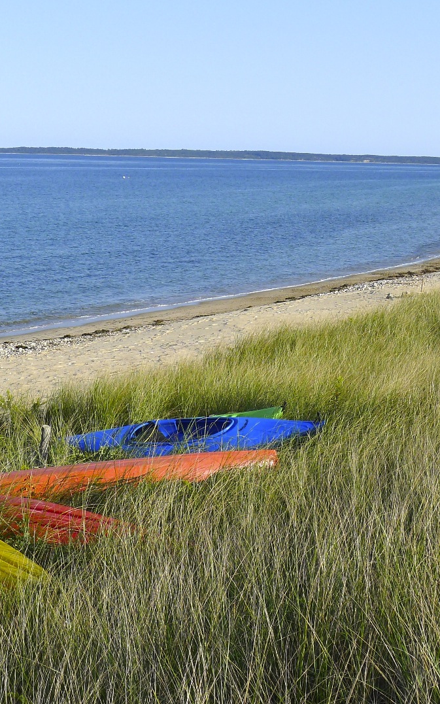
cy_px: 352
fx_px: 1382
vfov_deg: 28.6
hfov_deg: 18.1
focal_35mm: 72
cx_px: 221
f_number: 4
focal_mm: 10
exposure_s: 1/640
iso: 80
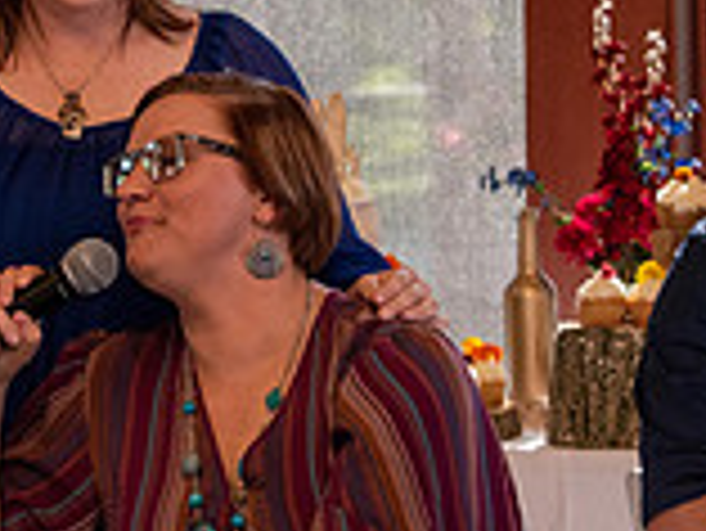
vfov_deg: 5.1
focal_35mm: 293
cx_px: 171
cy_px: -51
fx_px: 5980
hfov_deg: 6.7
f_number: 5.6
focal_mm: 55
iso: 800
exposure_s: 1/125
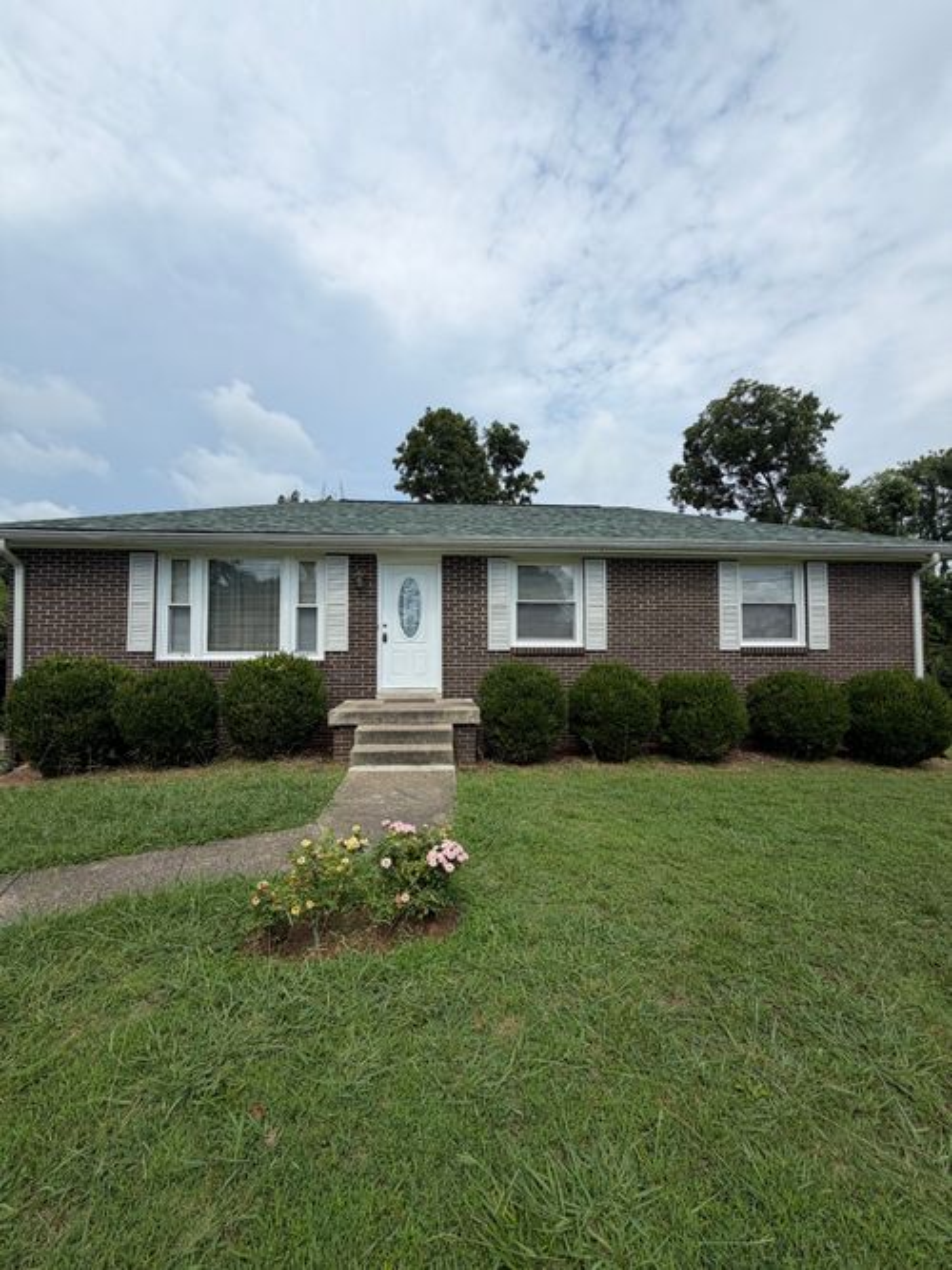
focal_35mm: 14
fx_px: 514
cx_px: 476
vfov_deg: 102.1
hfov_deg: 85.7
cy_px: 635
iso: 20
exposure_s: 1/1339
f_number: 2.2
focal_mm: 2.22
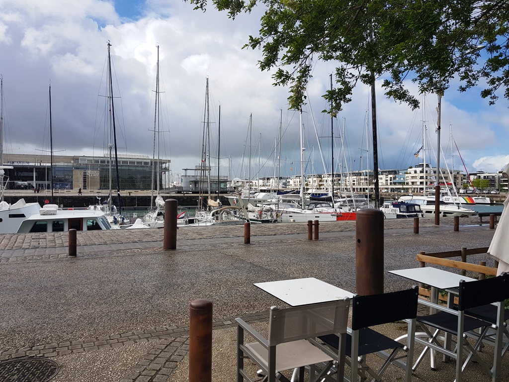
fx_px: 382
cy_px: 191
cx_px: 254
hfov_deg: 67.3
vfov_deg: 53.1
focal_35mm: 26
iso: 40
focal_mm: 4.2
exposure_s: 1/2944
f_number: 1.7
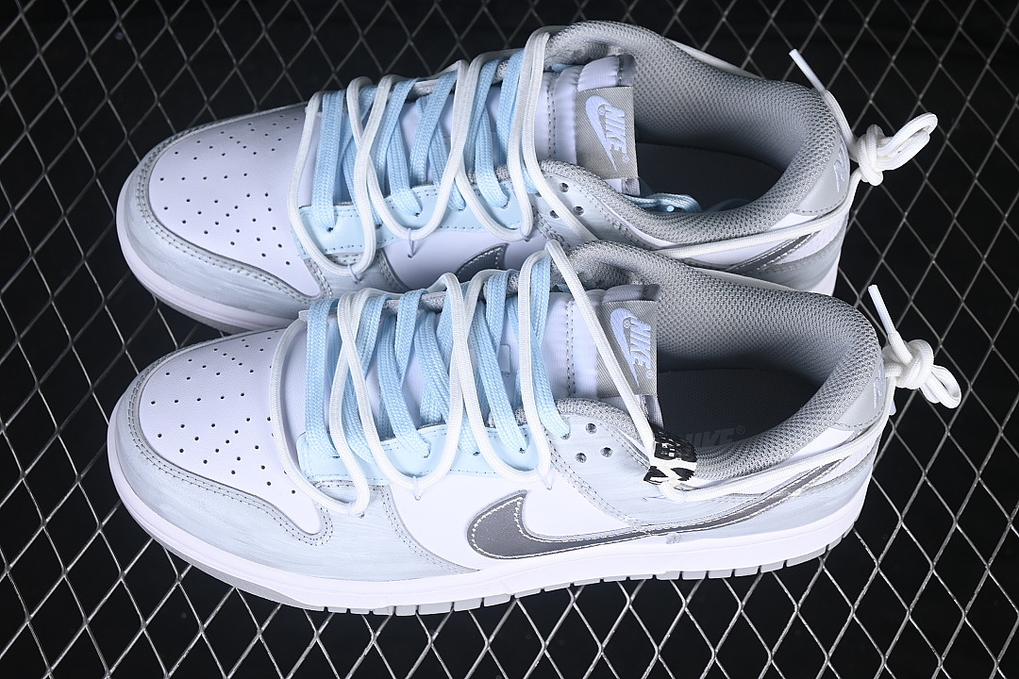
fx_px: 2123
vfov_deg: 18.2
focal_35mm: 75
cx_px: 510
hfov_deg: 27.0
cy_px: 340
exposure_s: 1/80
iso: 160
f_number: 7.1
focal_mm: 50
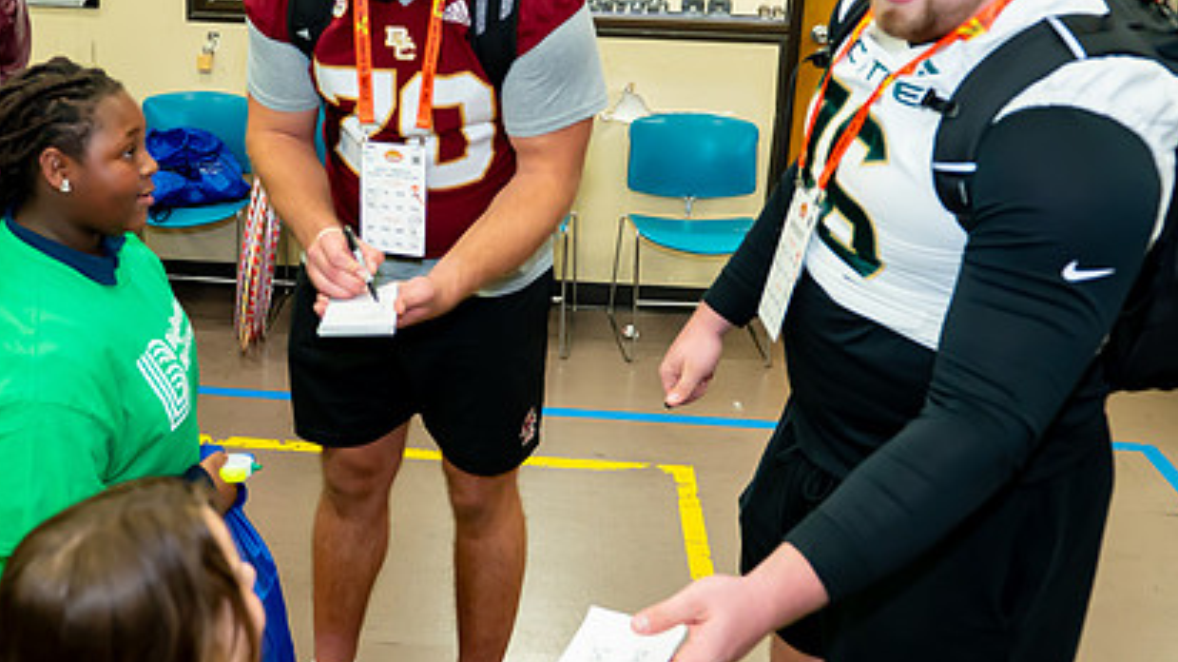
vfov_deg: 26.3
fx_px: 1405
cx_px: 420
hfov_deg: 45.0
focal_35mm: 45
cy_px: 213
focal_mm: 24
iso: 1600
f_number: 2.8
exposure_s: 1/200
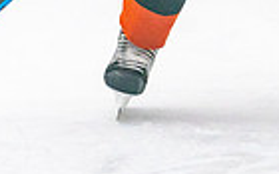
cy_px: -224
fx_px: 3629
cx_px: 58
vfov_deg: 2.7
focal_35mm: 478
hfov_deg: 4.4
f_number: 2.8
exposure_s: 1/1250
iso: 3200
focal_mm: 103
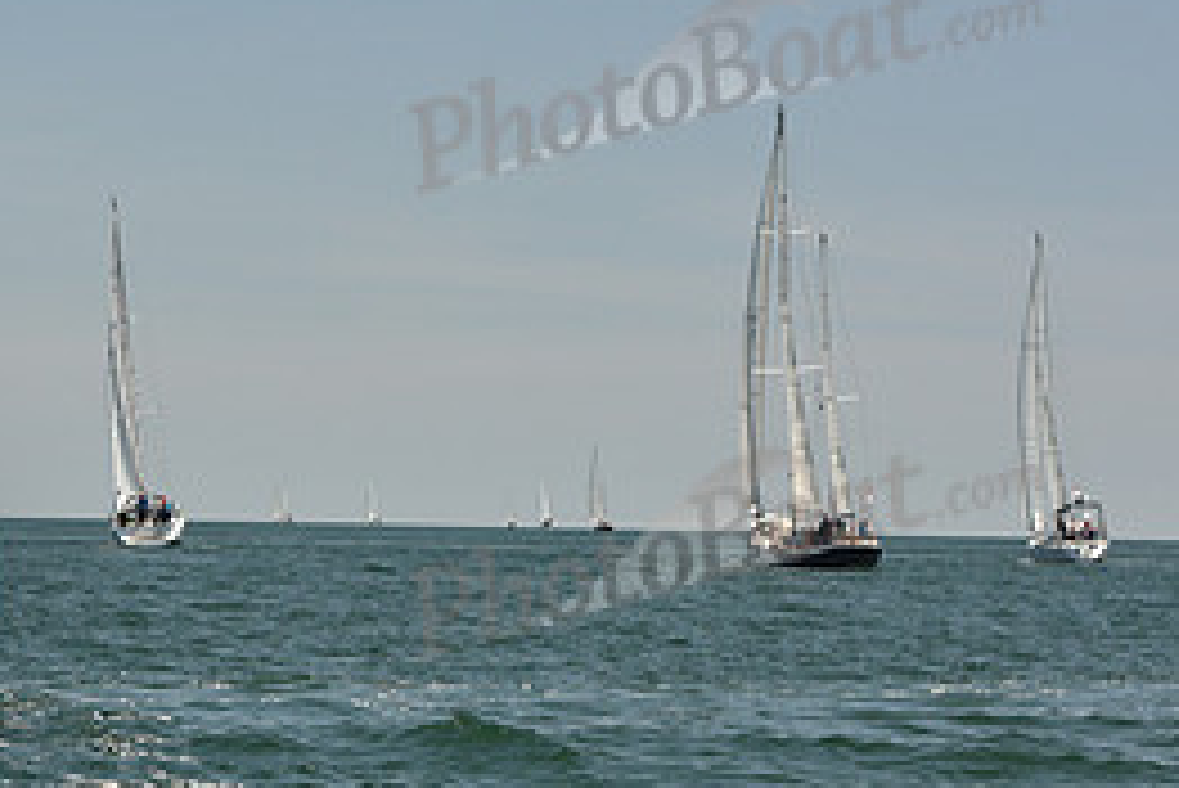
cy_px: 371
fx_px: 6521
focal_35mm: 199
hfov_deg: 10.3
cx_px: 180
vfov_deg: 6.9
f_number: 5.6
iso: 250
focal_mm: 90
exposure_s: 1/800
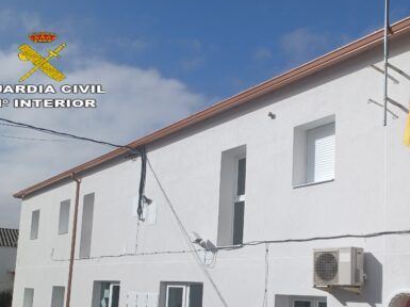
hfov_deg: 47.2
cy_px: 231
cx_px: 268
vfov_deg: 35.9
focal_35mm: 39
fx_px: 461
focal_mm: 4.6
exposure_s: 1/973
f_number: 1.8
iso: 40
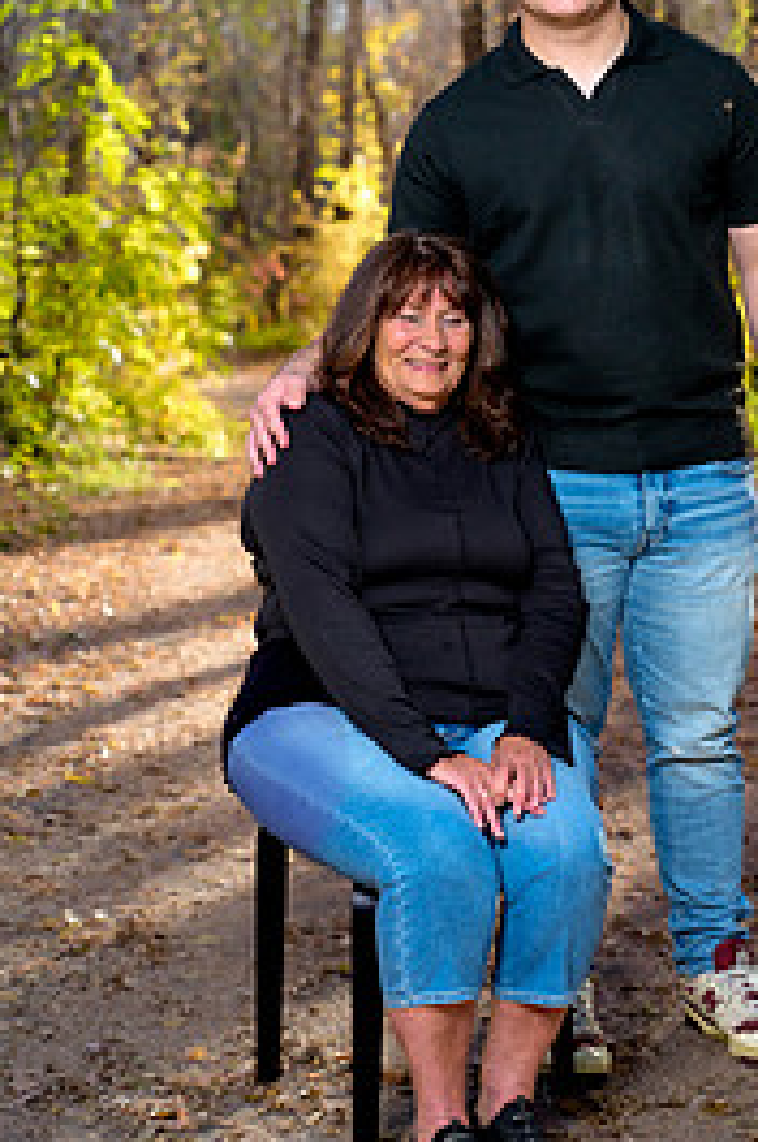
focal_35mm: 85
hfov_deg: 16.0
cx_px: 525
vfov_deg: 23.9
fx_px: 2691
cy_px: 509
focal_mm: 50
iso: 640
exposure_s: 1/160
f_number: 3.2
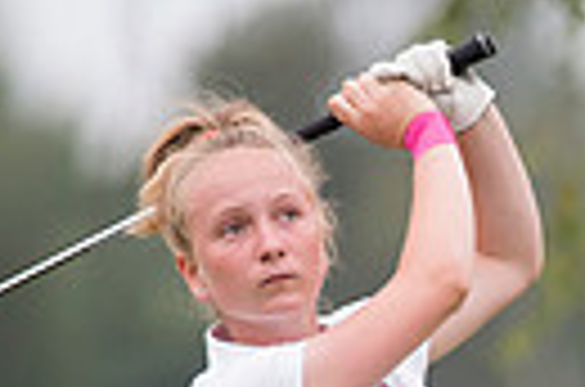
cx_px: 666
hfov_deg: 1.5
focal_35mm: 1343
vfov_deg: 1.0
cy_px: 763
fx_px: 21771
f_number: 4
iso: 800
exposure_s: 1/2000
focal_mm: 300
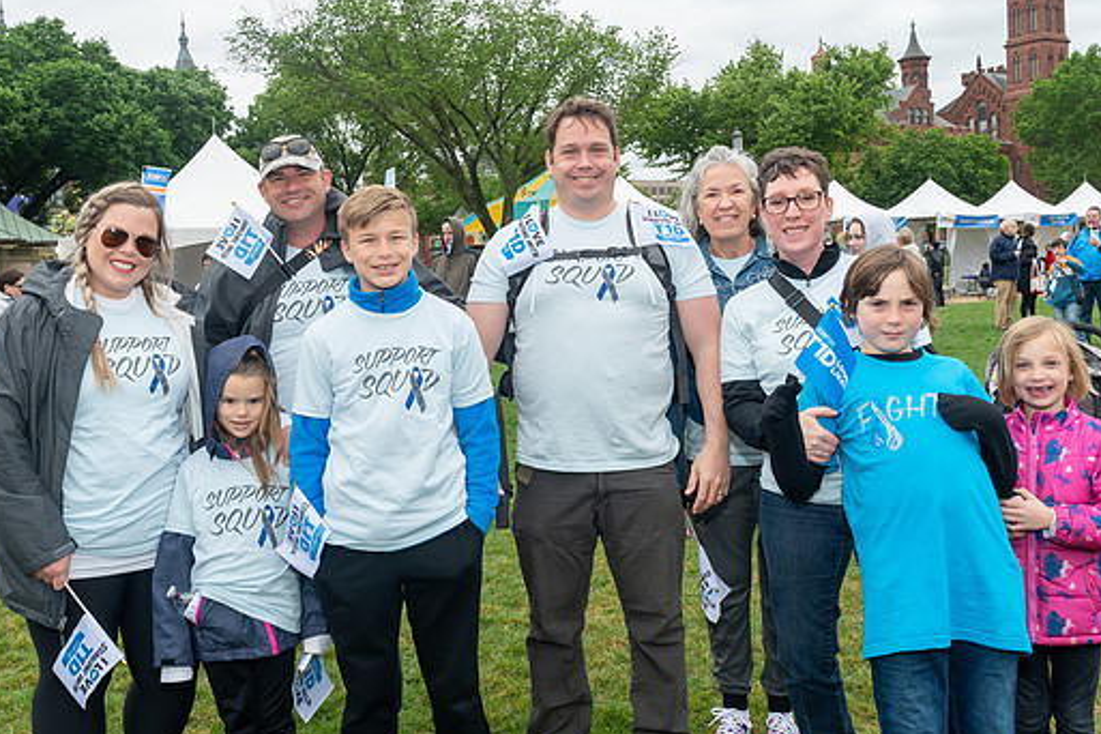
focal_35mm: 37
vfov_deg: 35.9
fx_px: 1131
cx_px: 472
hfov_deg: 51.7
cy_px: 318
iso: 250
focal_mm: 18
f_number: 7.1
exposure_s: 1/250
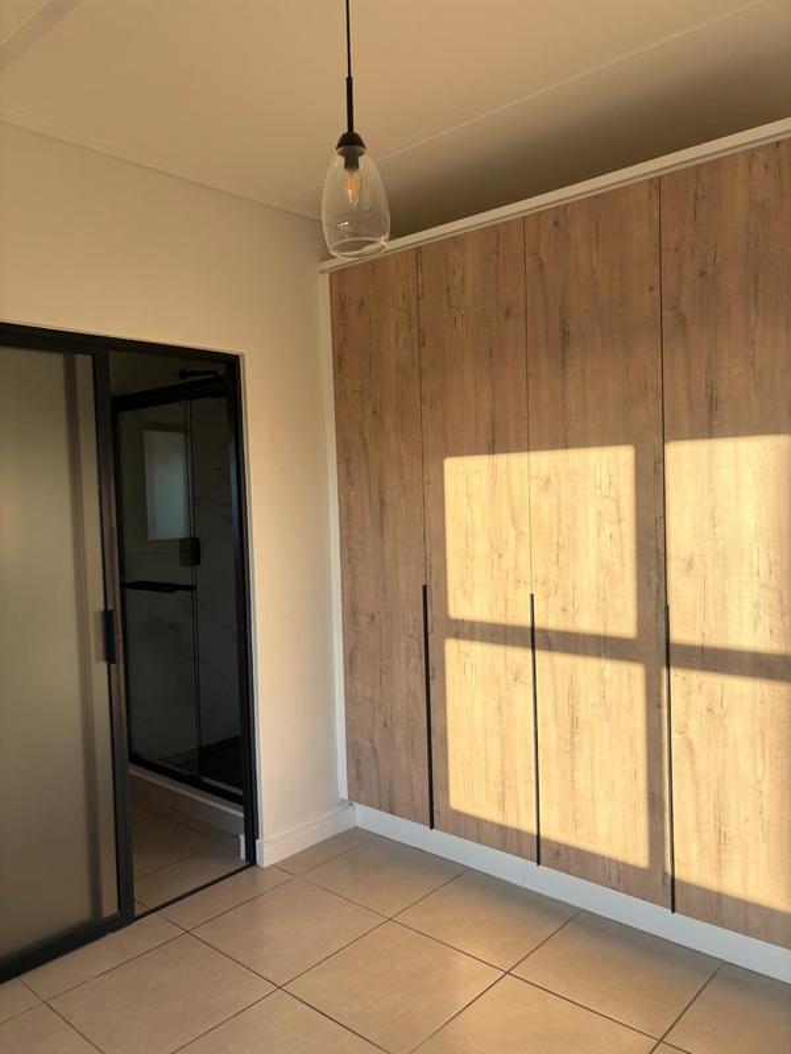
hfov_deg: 53.1
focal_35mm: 26
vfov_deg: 67.3
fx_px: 792
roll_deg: +1.8
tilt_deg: -1.1
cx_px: 396
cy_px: 527
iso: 50
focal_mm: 5.96
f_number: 1.6
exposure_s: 1/629
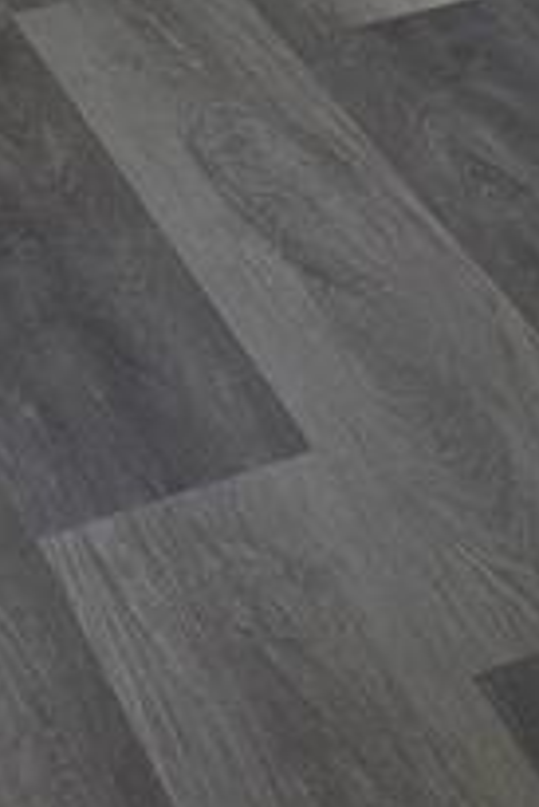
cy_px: -685
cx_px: 1444
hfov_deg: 8.6
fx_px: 3139
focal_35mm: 140
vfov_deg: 13.1
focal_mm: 6.3
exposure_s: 1/60.2
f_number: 1.7
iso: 125
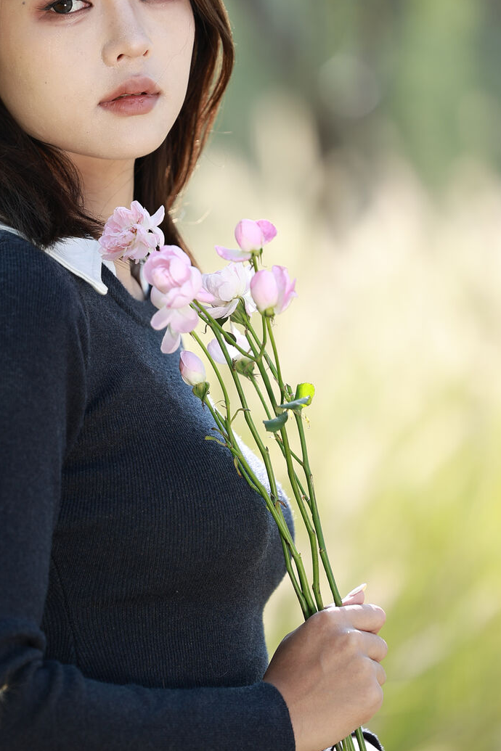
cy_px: 326
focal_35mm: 306
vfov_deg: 6.7
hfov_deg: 4.5
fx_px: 6387
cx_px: 68
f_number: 2.8
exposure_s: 1/400
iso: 100
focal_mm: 177
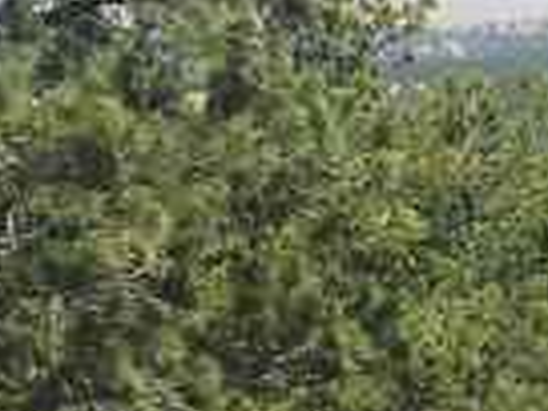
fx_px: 2707
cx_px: 1064
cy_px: 201
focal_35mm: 171
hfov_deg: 10.7
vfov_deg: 8.7
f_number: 2.2
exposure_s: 1/1221
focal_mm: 4.15
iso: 25
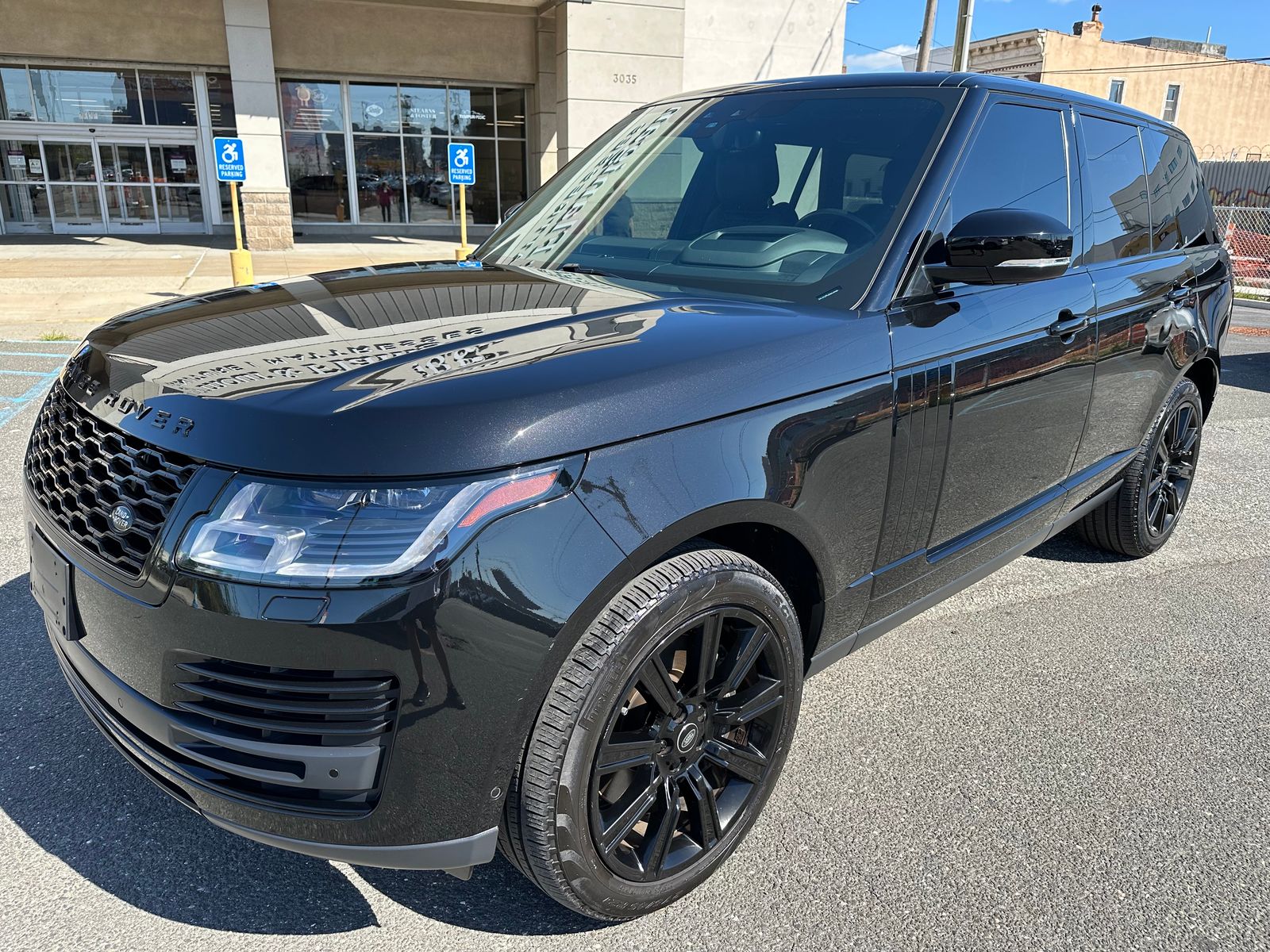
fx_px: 881
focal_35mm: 24
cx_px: 635
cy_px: 476
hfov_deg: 71.6
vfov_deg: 56.8
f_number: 1.78
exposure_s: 1/1541
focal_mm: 6.86
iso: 80
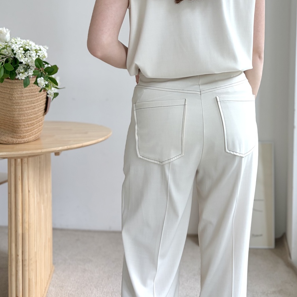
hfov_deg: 52.5
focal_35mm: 31
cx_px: 149
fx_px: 301
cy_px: 156
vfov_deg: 52.5
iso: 80
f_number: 1.6
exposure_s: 1/120
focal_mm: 5.96
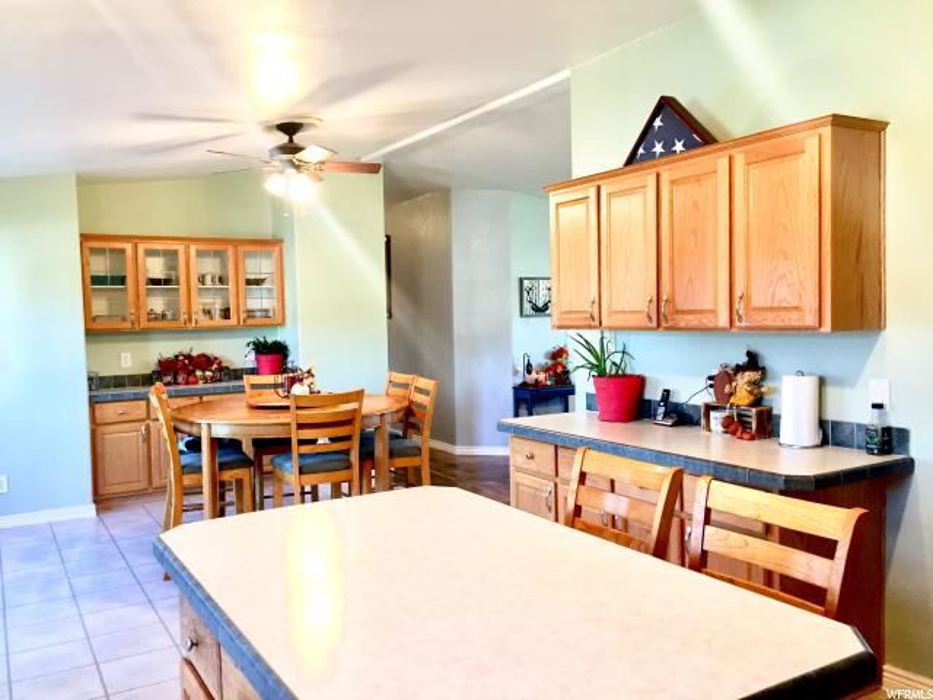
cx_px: 466
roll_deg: +0.4
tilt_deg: -3.5
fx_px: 782
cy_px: 350
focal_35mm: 29
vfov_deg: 48.2
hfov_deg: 61.7
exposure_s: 1/30
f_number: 2.2
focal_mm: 4.15
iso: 100
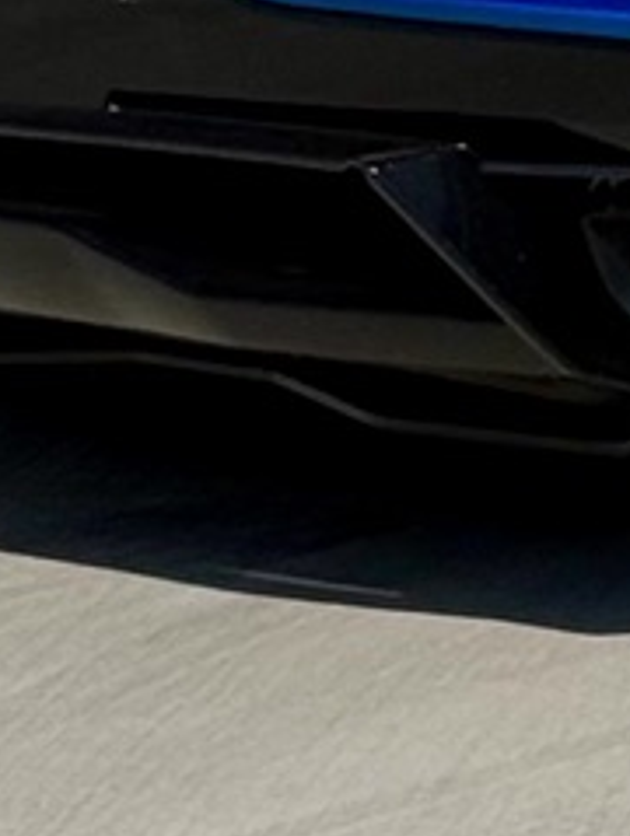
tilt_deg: -5.2
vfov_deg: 5.5
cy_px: 59
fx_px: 8737
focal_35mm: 361
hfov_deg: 4.1
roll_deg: +0.6
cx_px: 1421
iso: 50
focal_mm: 6.76
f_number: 1.78
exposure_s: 1/13333
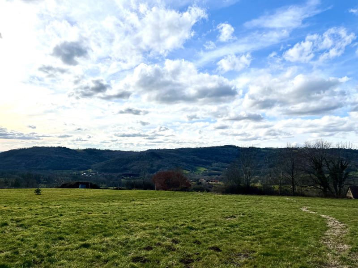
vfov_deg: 53.1
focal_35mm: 26
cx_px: 179
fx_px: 269
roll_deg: -1.4
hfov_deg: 67.3
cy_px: 134
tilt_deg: +3.1
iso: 50
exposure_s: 1/7353
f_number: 1.6
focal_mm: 5.1
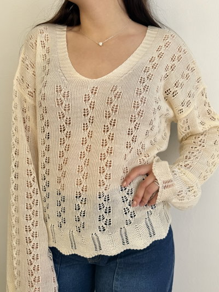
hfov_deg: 56.8
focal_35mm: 24
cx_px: 110
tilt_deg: -9.5
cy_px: 146
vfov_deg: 71.6
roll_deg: +1.9
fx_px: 202
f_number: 1.78
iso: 80
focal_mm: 6.76
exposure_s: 1/1901
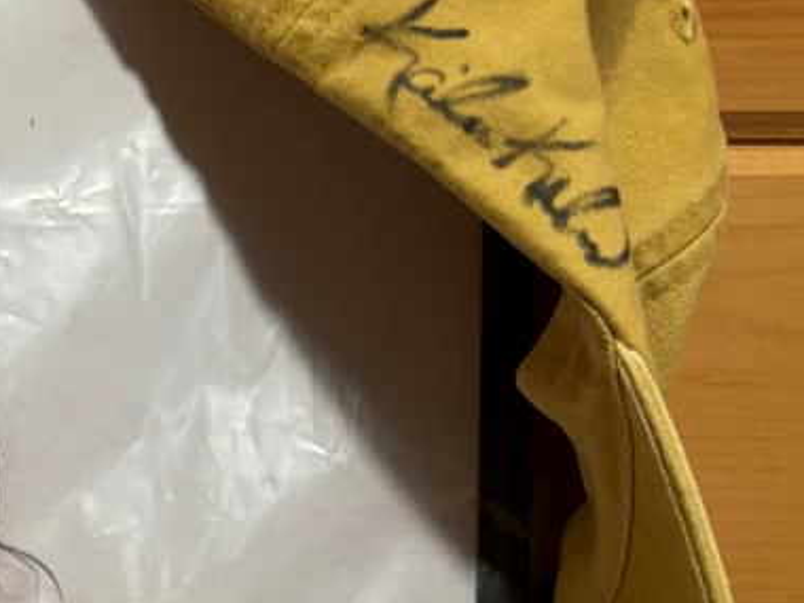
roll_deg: -0.9
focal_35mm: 82
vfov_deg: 16.8
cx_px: -72
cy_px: 808
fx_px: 1905
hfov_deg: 22.5
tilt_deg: -8.3
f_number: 1.6
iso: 200
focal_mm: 5.96
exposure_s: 1/60
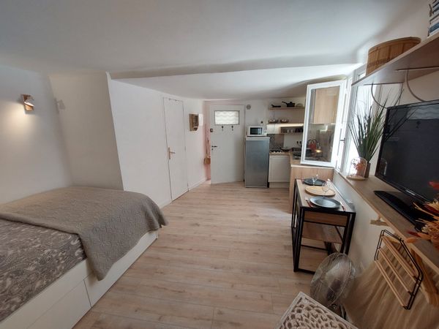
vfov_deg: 89.9
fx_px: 165
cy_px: 164
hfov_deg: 106.2
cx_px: 220
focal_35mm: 13
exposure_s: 1/100
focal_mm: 1.74
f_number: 2.2
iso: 50
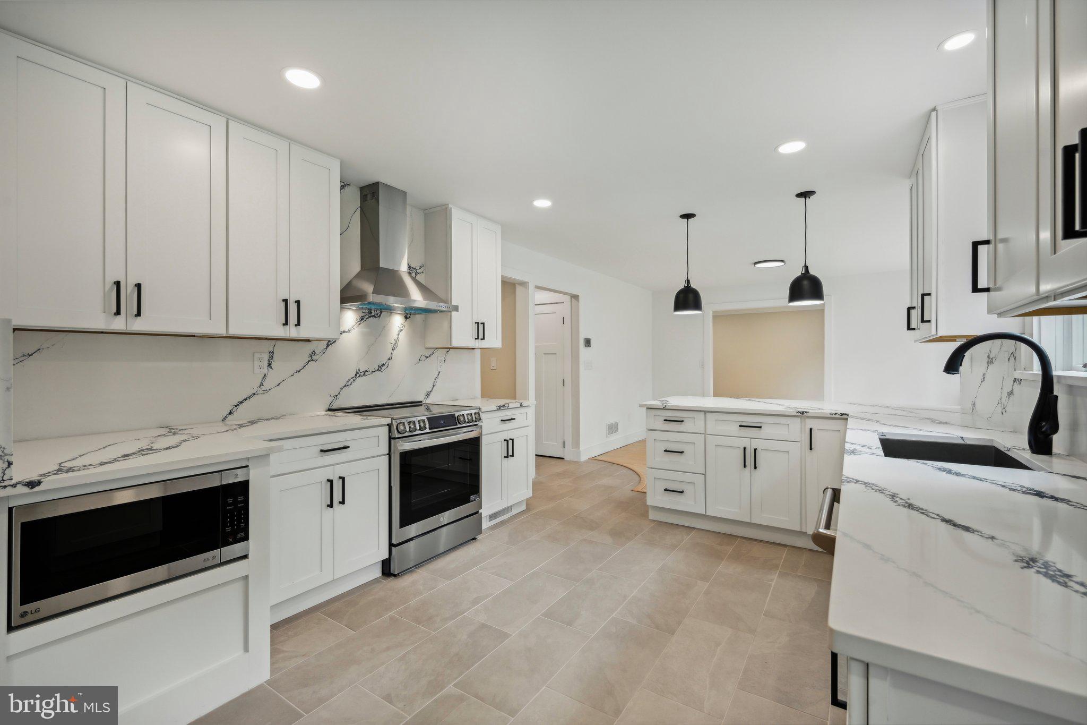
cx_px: 544
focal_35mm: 16
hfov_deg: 96.7
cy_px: 362
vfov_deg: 73.7
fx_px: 483
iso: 400
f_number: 8
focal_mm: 16
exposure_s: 1/40
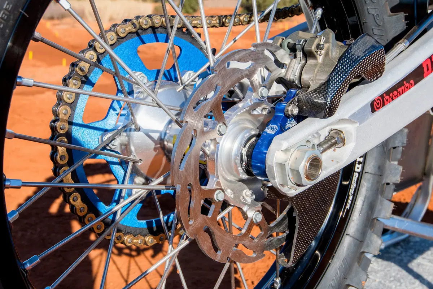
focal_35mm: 46
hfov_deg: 42.3
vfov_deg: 28.9
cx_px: 216
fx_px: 559
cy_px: 144
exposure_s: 1/1250
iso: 500
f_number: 9
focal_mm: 31
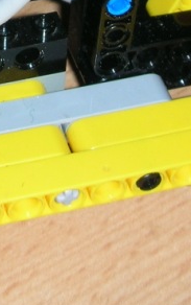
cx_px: -9
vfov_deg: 15.4
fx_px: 1081
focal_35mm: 130
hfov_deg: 10.0
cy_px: -67
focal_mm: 5.8
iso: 50
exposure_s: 1/60.1
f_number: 3
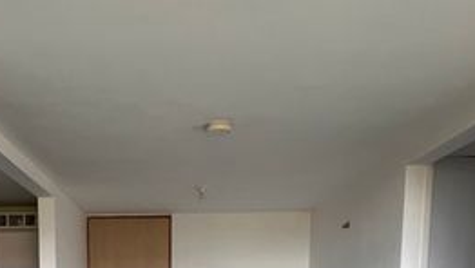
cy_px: 362
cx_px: 144
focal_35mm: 36
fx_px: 454
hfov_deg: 53.7
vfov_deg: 26.9
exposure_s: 1/99
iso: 64
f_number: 1.8
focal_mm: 1.57
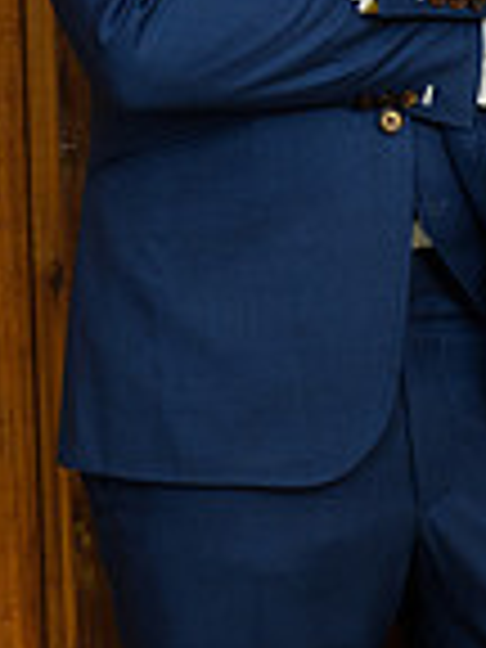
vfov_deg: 10.3
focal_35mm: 186
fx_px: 3482
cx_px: 333
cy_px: -270
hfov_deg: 8.0
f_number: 4
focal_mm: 41.4
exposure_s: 1/30
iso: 1250
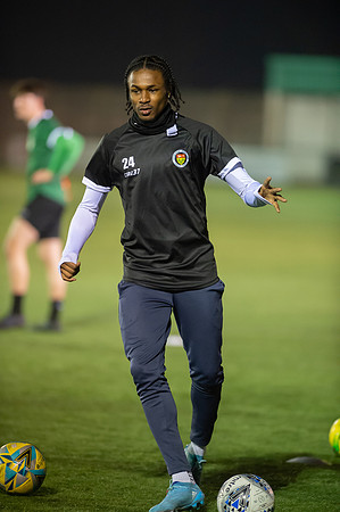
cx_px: 170
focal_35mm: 300
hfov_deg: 4.6
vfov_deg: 6.9
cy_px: 256
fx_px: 4260
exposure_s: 1/500
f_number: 2.8
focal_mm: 300
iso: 6400
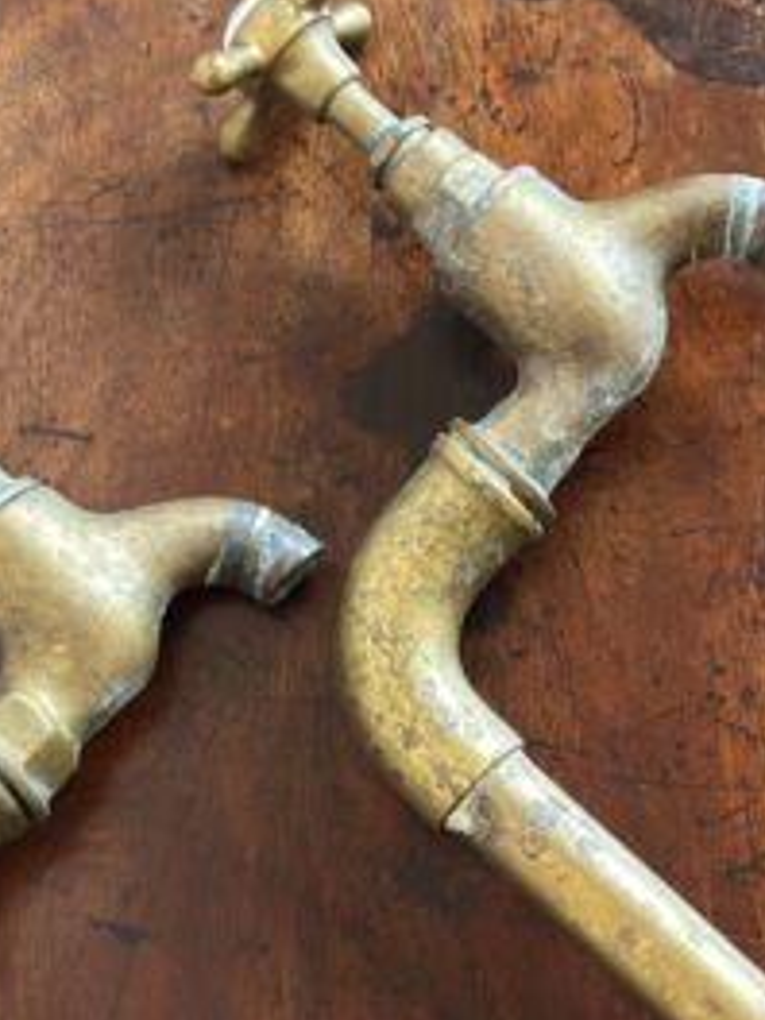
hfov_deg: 15.9
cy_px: 825
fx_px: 2740
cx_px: 429
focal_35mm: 93
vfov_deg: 20.8
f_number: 1.78
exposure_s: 1/56
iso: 400
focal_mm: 6.76
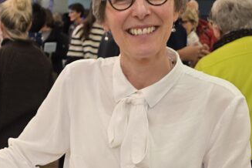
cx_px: -61
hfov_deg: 24.2
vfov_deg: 17.9
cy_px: 148
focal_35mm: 75
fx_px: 525
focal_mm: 6.3
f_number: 1.7
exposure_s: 1/100
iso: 500
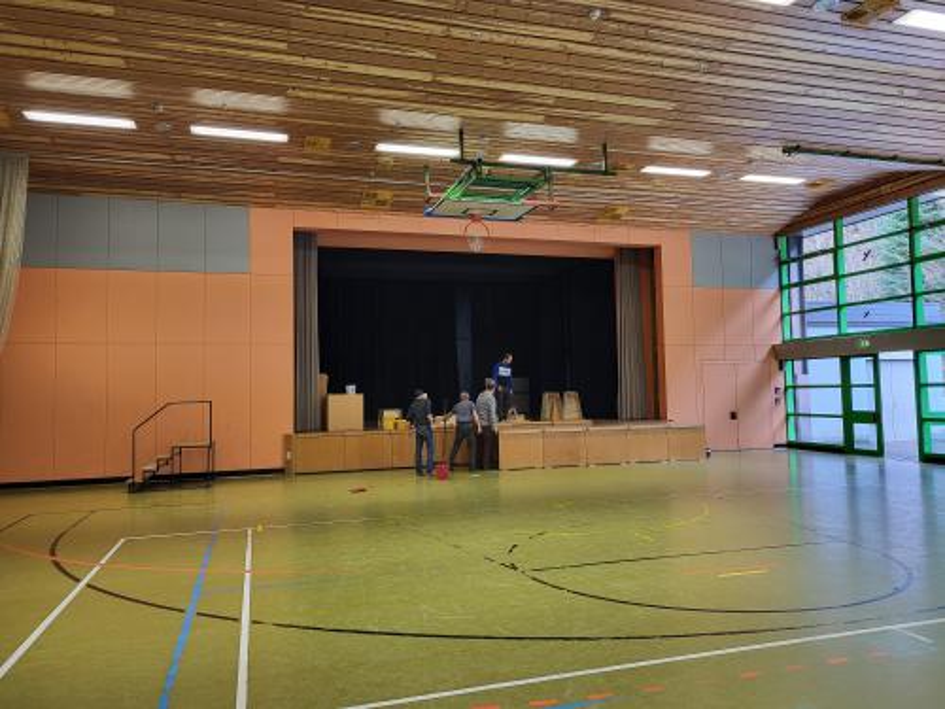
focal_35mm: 26
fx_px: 710
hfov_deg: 67.3
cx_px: 472
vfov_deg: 53.1
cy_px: 354
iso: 160
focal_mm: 5.4
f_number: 1.8
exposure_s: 1/100
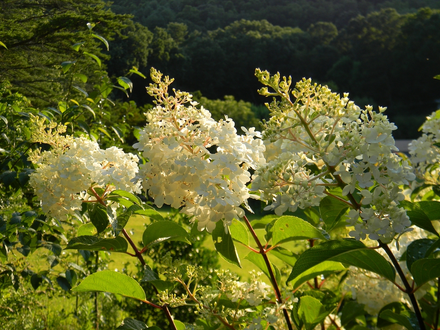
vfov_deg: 25.7
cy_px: 163
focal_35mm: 57
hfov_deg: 33.8
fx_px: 725
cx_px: 217
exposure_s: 1/200
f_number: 4.1
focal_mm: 10.1
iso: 80
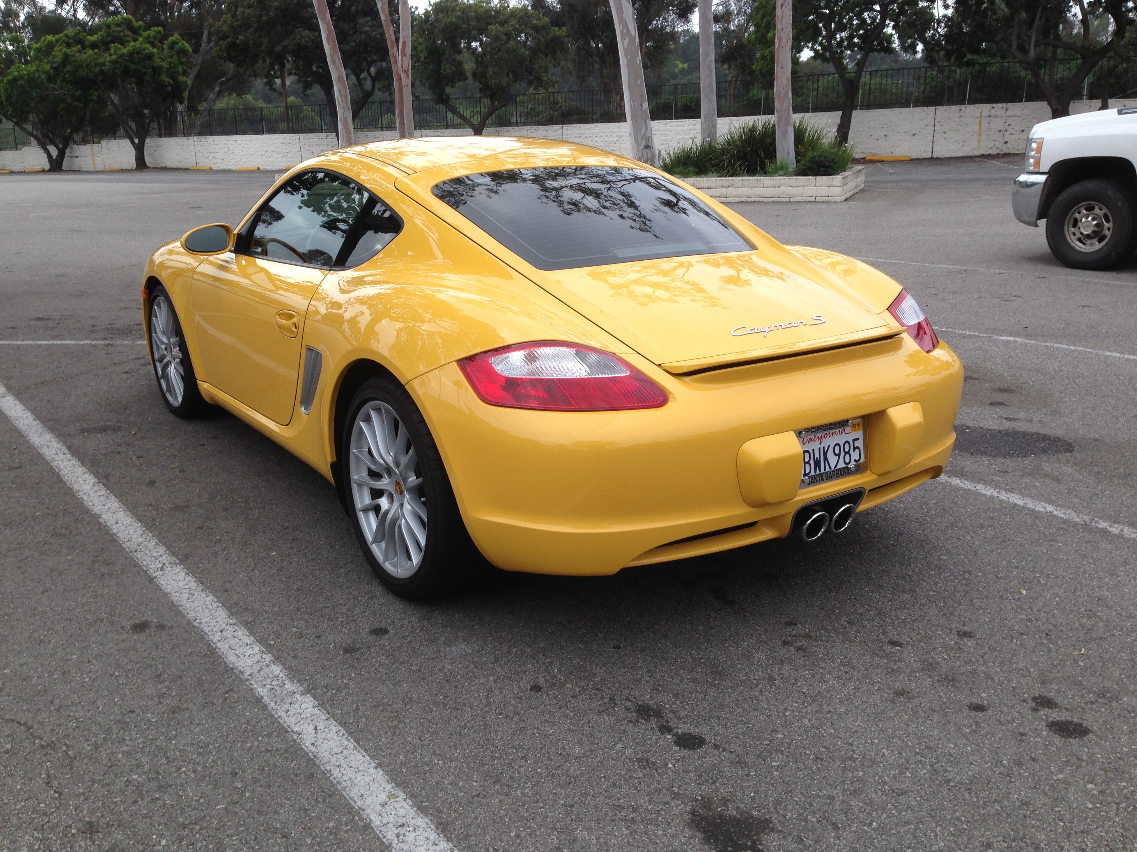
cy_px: 426
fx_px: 1084
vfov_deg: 42.9
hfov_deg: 55.4
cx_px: 568
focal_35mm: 33
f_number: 2.4
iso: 50
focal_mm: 4.13
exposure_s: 1/511
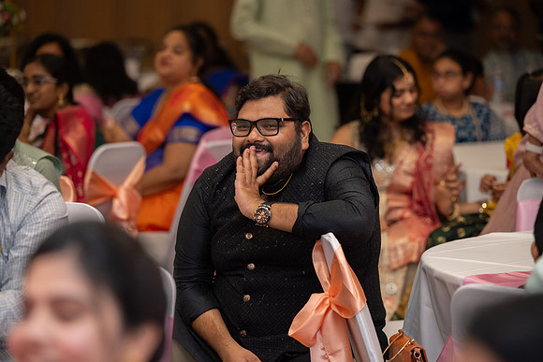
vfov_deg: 9.1
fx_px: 2264
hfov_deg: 13.7
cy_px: 181
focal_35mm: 150
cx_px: 272
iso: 1000
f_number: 3.5
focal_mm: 150
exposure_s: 1/160
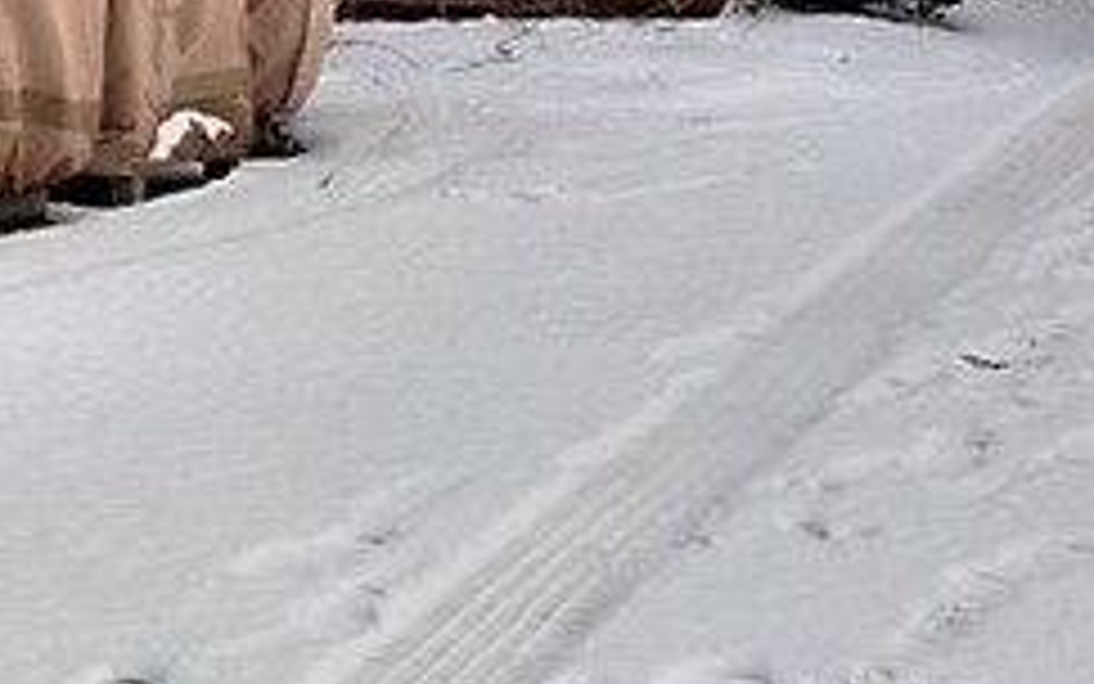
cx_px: -981
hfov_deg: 13.0
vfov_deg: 8.8
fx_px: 4273
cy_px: -547
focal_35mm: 143
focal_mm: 21
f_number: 16
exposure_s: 1/125
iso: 125
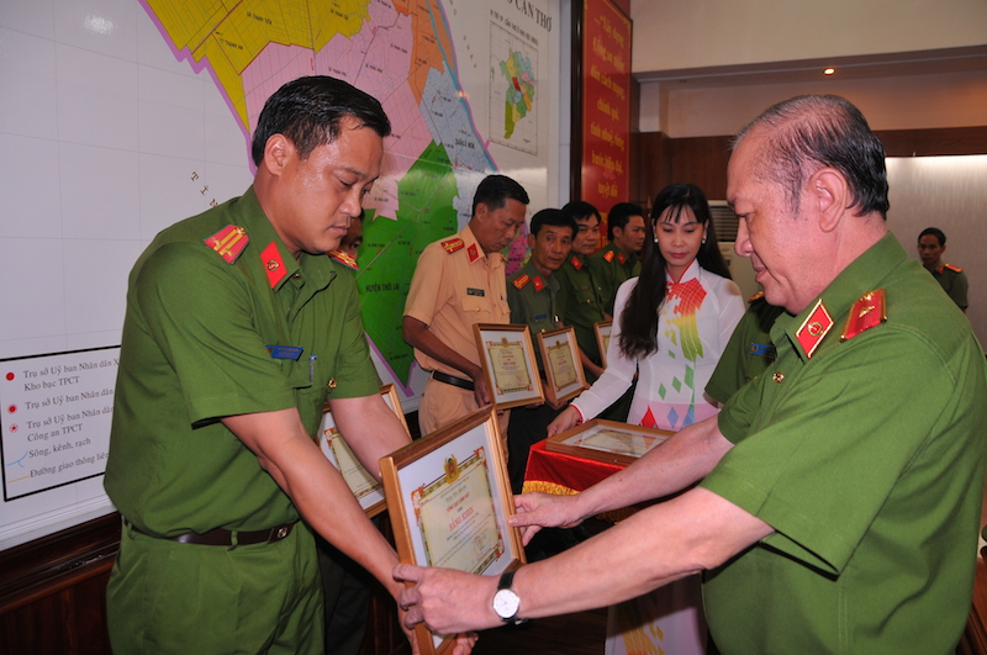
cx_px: 494
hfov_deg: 67.5
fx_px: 739
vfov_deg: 47.8
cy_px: 328
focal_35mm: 27
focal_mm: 18
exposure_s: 1/60
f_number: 4
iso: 320
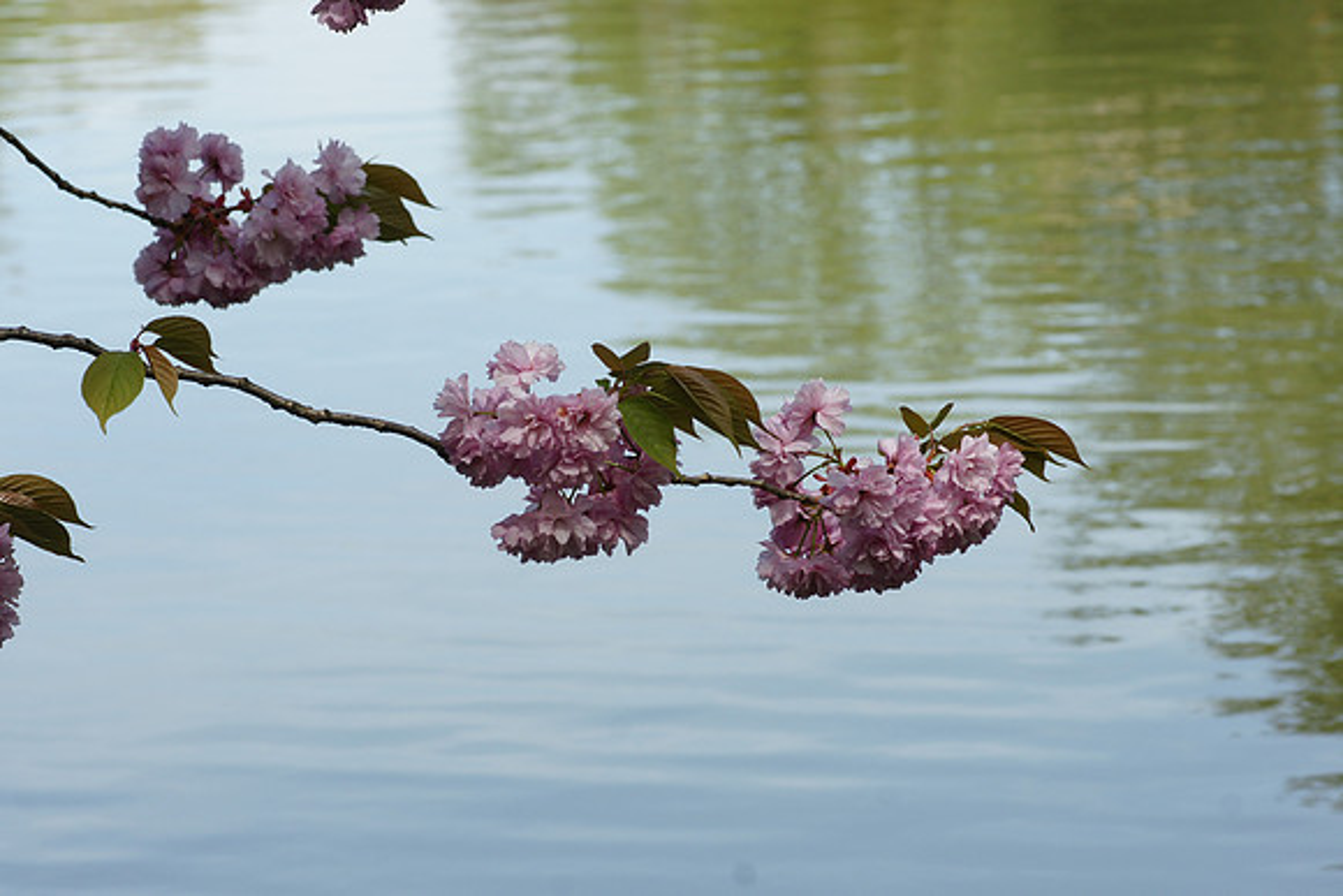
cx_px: 672
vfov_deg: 9.2
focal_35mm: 150
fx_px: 5597
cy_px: 448
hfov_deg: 13.7
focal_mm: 100
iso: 200
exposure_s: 1/160
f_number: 8
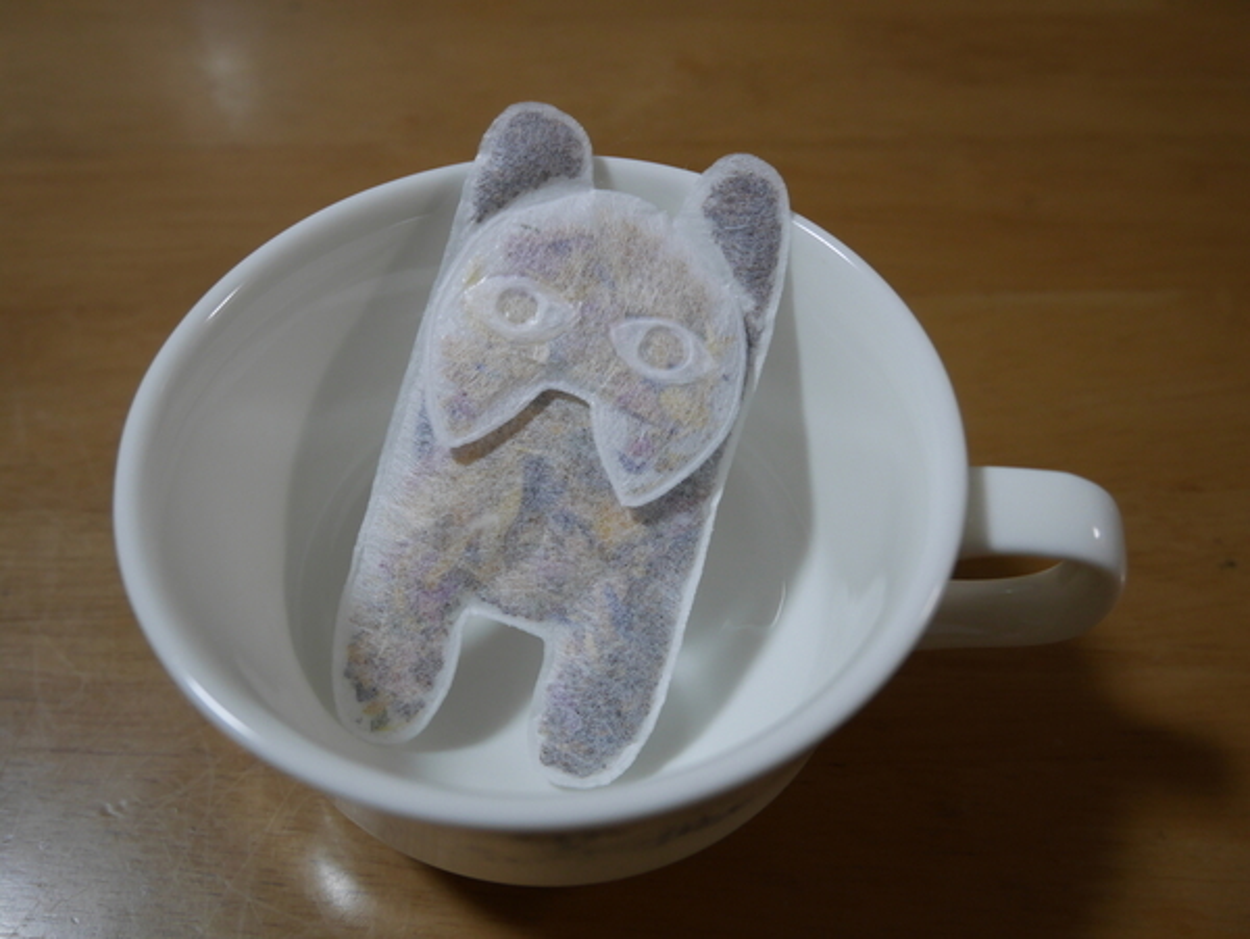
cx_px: 625
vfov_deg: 44.2
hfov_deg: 56.8
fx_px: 1156
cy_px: 470
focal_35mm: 32
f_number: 4
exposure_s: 1/60
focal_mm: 16
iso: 640
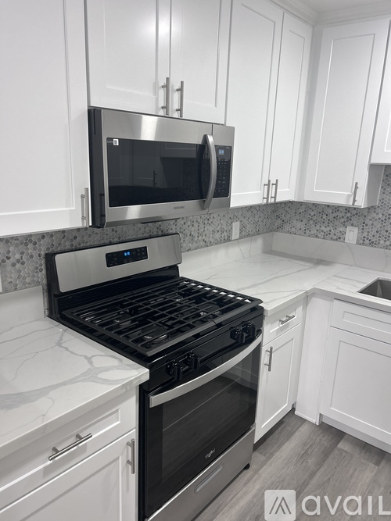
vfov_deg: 67.3
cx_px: 196
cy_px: 260
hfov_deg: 53.0
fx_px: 392
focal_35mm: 26
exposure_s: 1/120
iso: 125
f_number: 1.5
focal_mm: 5.7
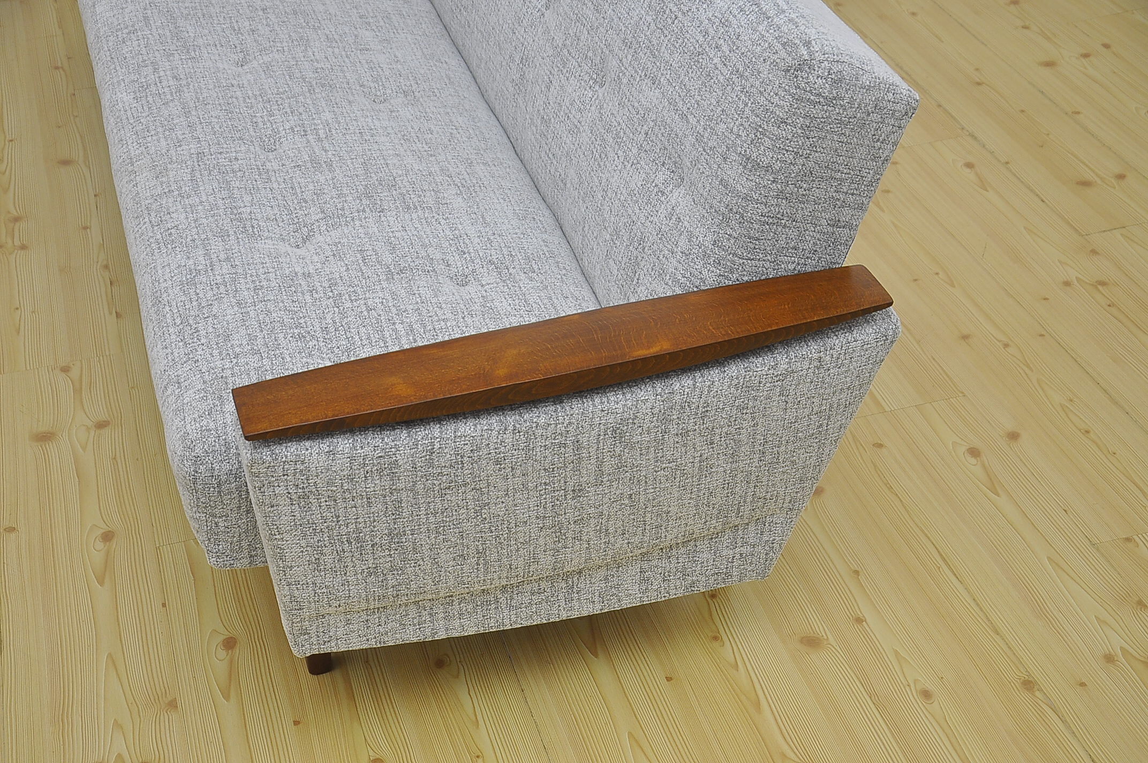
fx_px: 1624
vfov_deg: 26.4
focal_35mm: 51
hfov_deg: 38.9
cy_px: 382
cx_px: 574
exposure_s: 1/125
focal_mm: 34
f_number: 4.2
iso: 400
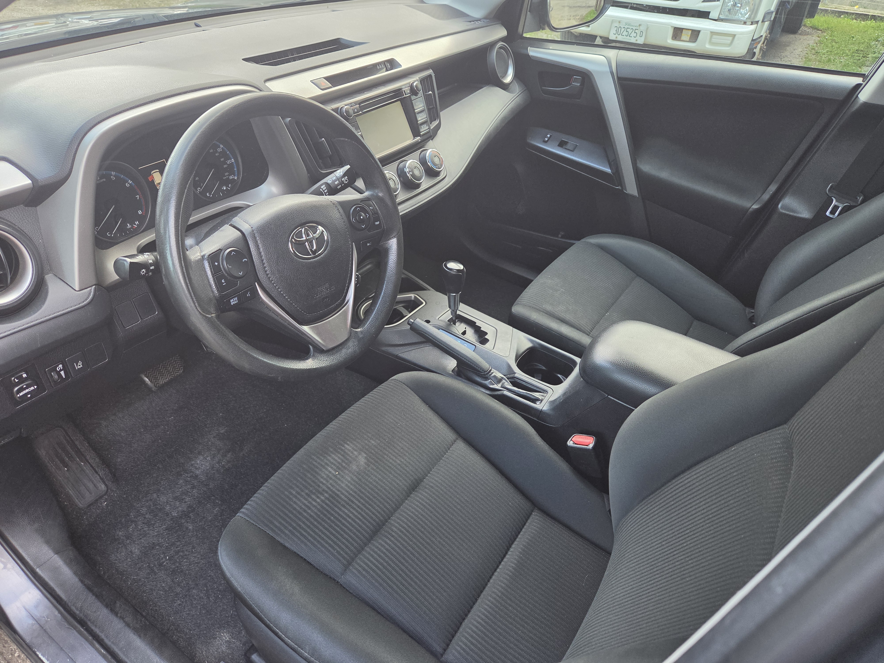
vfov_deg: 58.9
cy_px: 332
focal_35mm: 23
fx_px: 587
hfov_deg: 73.9
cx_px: 442
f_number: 1.8
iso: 200
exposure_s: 1/100
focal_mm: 5.4
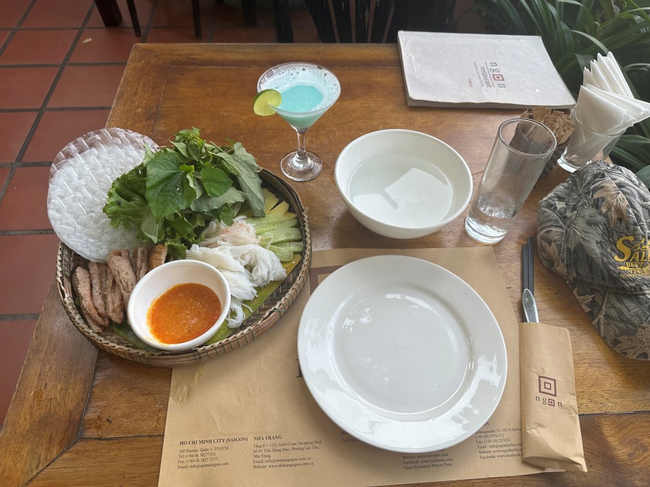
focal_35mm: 24
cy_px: 244
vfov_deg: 56.8
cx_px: 325
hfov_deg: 71.6
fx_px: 451
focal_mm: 6.86
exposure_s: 1/417
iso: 80
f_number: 1.78
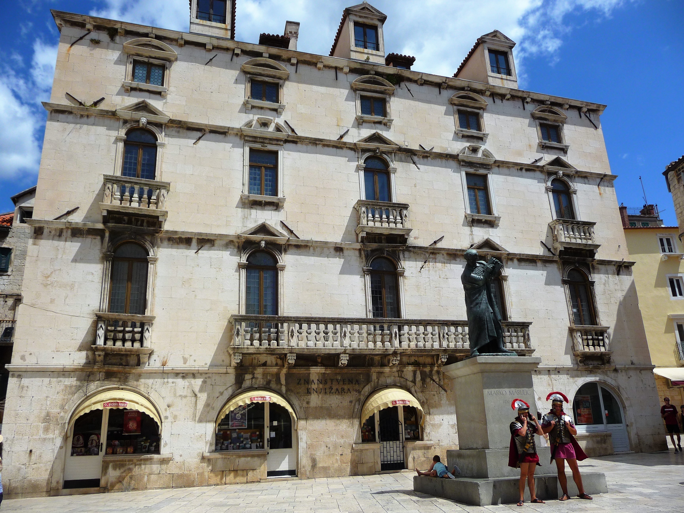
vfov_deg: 49.7
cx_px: 342
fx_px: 553
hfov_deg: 63.4
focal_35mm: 28
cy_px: 256
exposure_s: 1/500
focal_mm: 4.7
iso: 100
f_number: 8
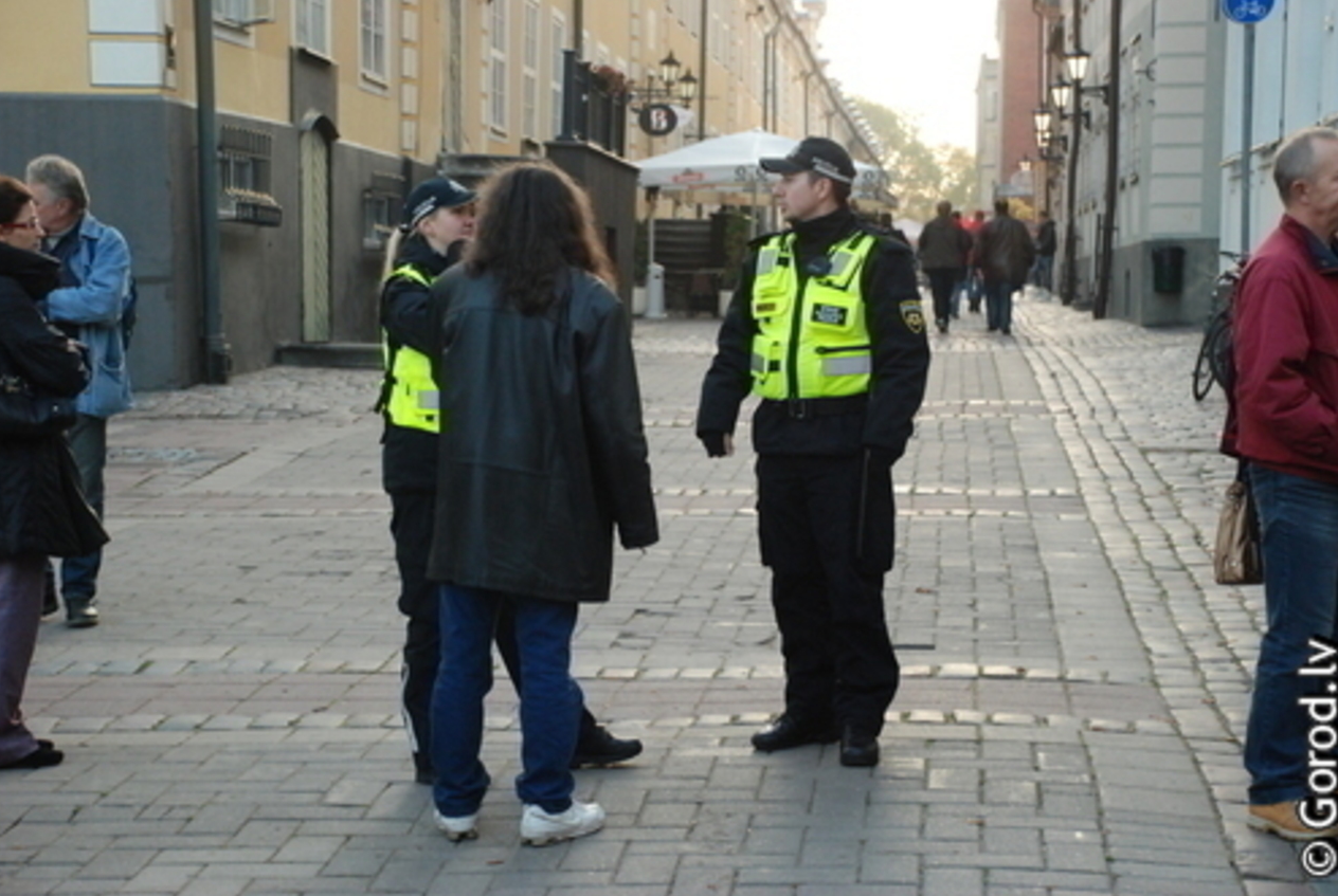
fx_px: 2941
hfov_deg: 25.6
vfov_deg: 17.3
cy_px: 445
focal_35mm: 79
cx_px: 672
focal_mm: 52
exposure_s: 1/180
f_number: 5
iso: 800
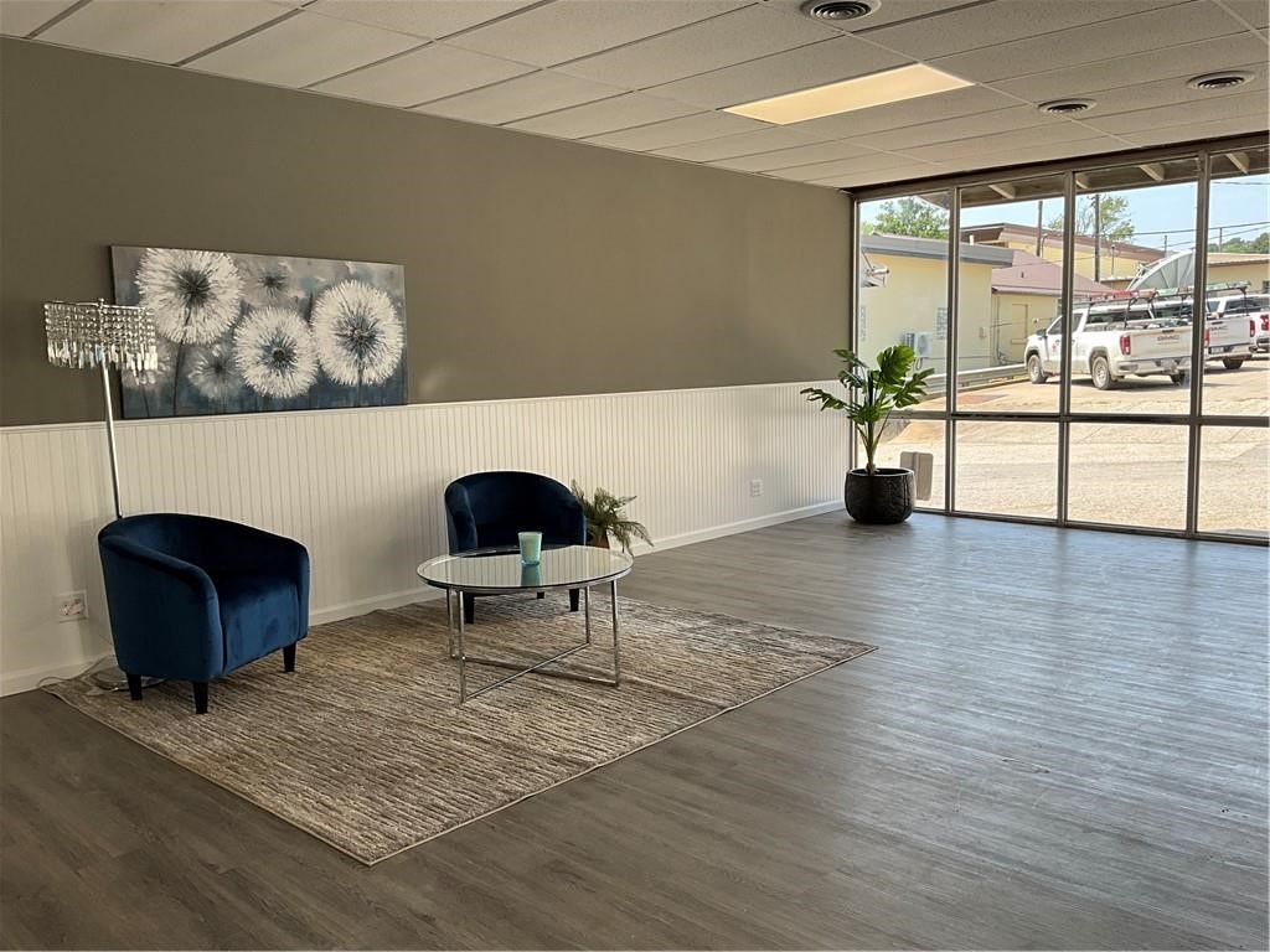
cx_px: 635
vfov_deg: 48.2
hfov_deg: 61.7
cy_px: 476
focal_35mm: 29
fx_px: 1064
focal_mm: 3
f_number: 1.8
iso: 25
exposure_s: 1/273
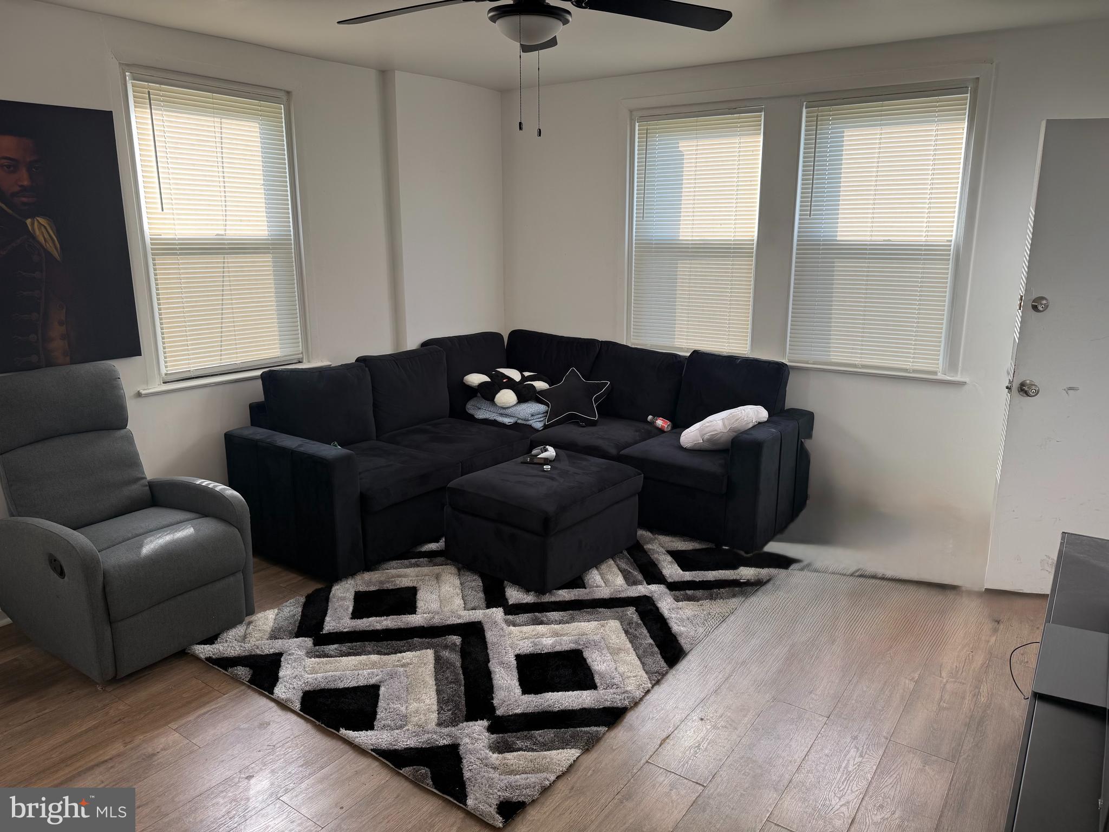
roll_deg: +0.1
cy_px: 416
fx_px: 769
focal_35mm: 24
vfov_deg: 56.8
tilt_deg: -12.6
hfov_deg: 71.6
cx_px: 554
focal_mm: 6.76
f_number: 1.78
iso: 50
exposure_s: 1/126
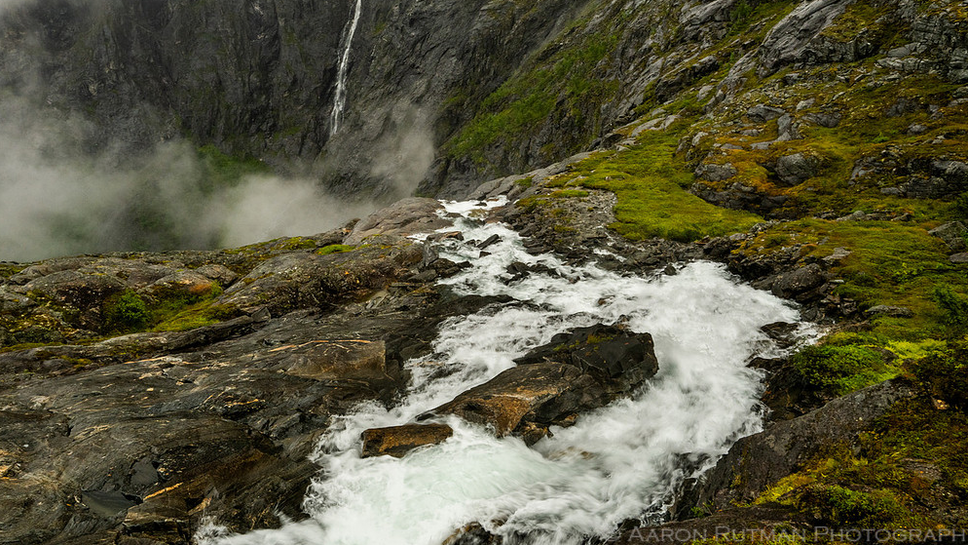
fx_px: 744
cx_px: 462
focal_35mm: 29
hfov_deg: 66.0
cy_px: 195
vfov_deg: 39.8
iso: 200
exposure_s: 1/15
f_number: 16
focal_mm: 25
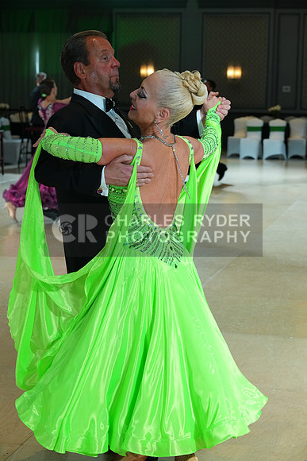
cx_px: 154
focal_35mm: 81
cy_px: 230
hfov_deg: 16.9
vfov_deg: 25.1
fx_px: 1035
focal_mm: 81
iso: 2500
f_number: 7.1
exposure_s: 1/250
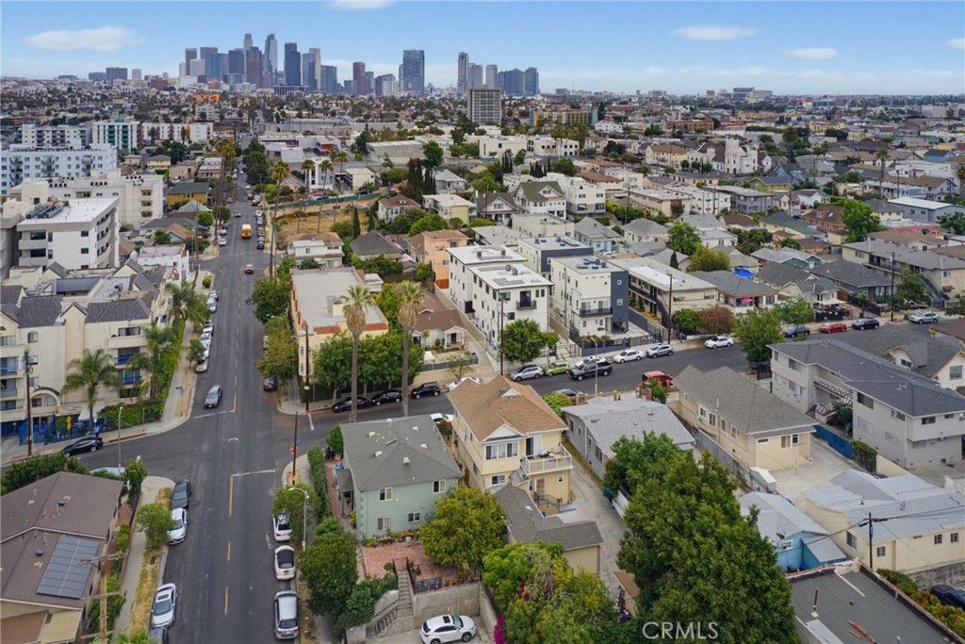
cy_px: 322
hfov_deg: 65.5
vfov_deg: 46.4
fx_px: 751
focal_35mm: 28
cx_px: 482
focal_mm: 10.3
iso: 100
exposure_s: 1/50
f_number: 7.1
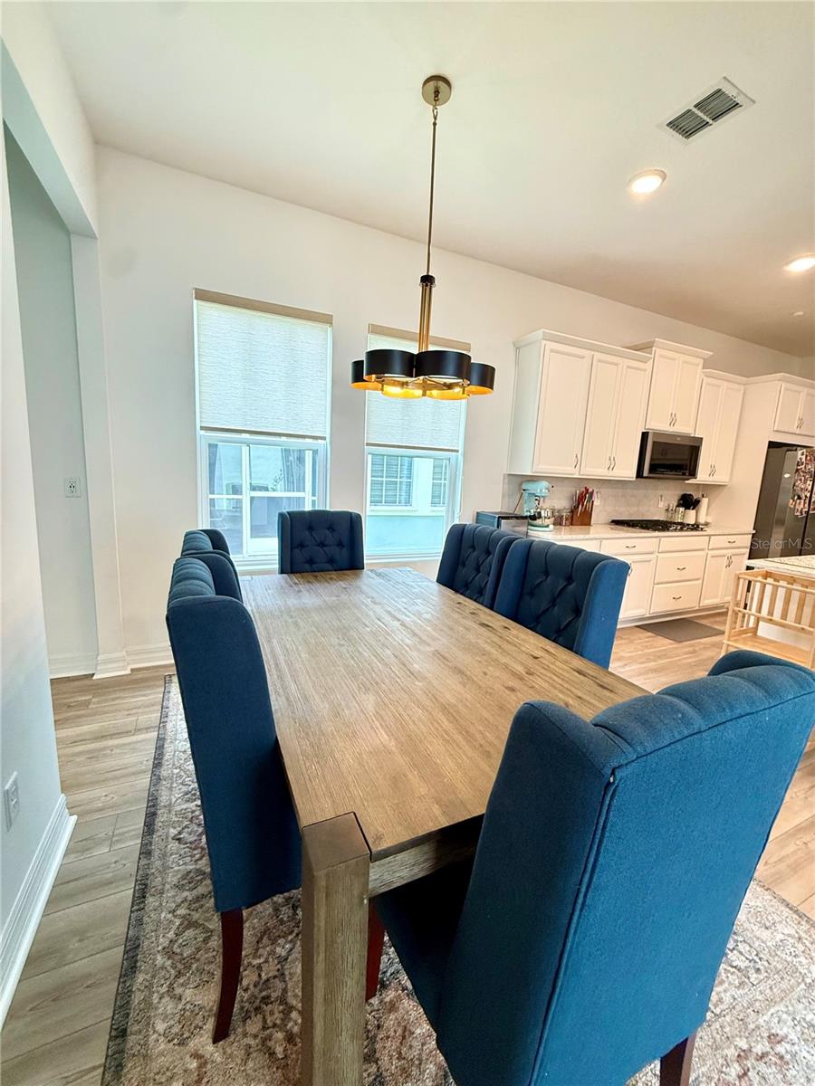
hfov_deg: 85.7
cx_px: 408
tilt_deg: -7.3
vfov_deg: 102.1
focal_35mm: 14
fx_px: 439
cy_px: 543
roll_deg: -3.6
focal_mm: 2.22
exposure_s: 1/120
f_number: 2.2
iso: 250
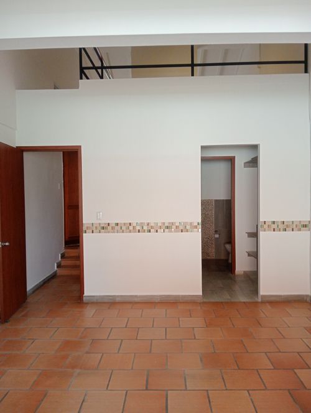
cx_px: 156
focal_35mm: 28
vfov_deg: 63.4
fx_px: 335
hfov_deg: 49.9
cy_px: 206
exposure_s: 1/100
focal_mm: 3.98
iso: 191
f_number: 1.8
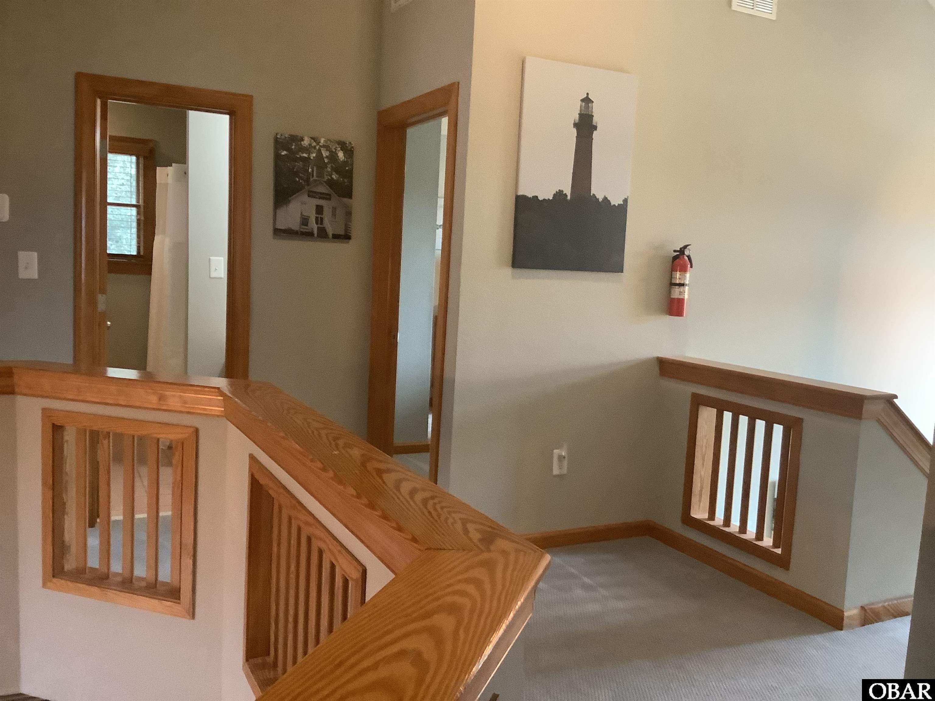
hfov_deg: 58.4
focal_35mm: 31
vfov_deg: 45.4
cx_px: 468
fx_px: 837
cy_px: 350
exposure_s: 1/40
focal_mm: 3.3
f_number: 2.4
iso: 320
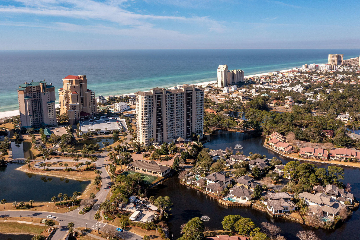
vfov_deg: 46.4
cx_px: 180
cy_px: 120
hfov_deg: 65.5
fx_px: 280
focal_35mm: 28
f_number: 6.3
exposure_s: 1/500
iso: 100
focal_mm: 10.26
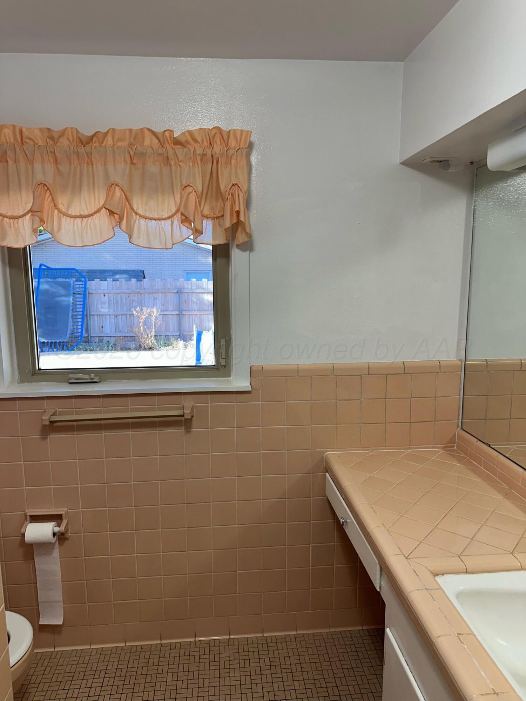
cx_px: 263
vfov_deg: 71.6
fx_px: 486
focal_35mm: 24
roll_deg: +2.4
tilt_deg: -7.6
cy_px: 350
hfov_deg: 56.8
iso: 80
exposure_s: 1/145
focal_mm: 6.86
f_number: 1.78
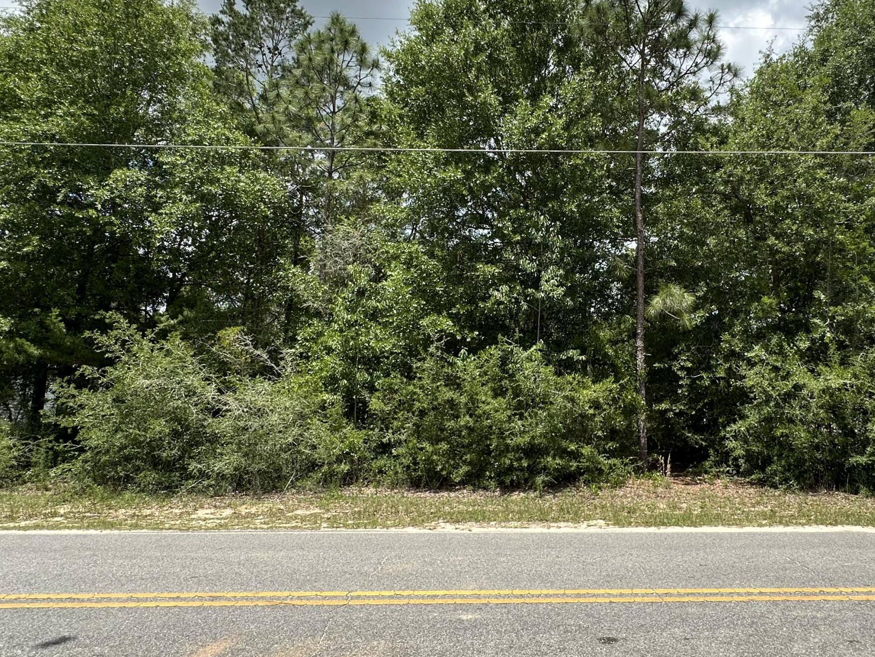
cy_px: 294
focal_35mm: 24
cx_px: 541
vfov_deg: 56.7
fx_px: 607
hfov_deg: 70.6
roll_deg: +0.0
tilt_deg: +11.0
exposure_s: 1/686
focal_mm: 2.22
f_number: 2.2
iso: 40
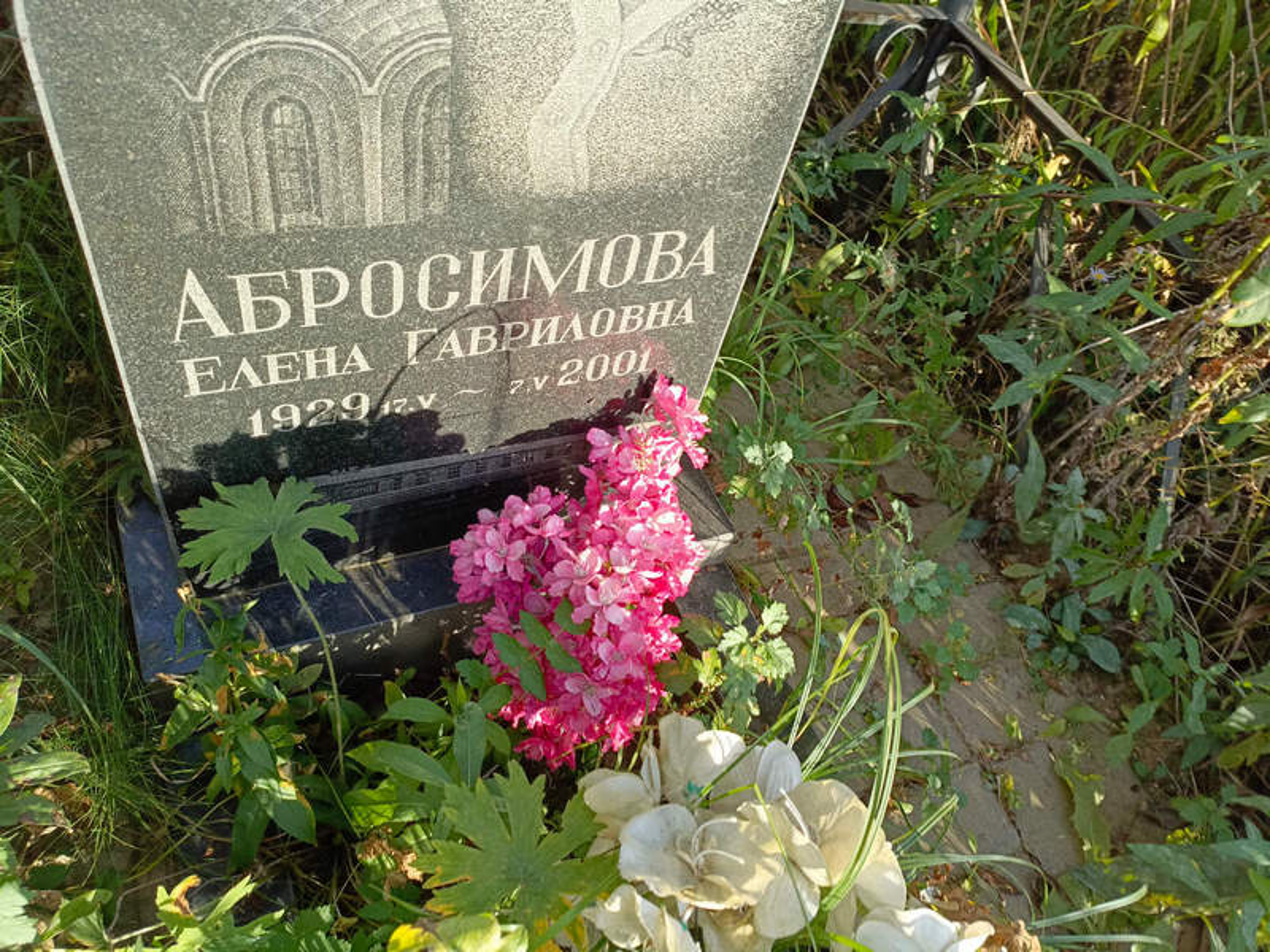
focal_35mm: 25
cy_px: 476
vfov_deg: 54.9
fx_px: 917
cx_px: 635
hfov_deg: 69.4
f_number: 1.69
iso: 112
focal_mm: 4.76
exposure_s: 1/288
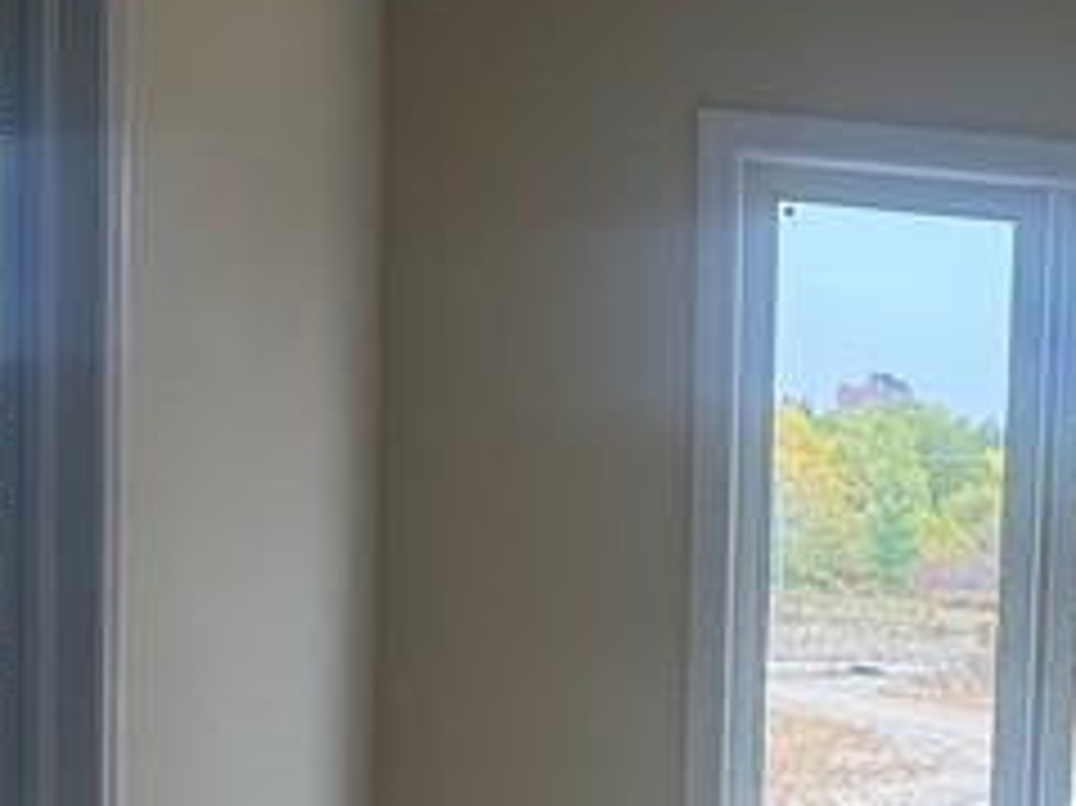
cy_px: 950
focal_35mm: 103
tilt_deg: -7.4
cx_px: 1454
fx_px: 3200
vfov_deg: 14.0
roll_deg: -3.8
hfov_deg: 17.7
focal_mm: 6.76
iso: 100
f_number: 1.78
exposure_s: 1/313
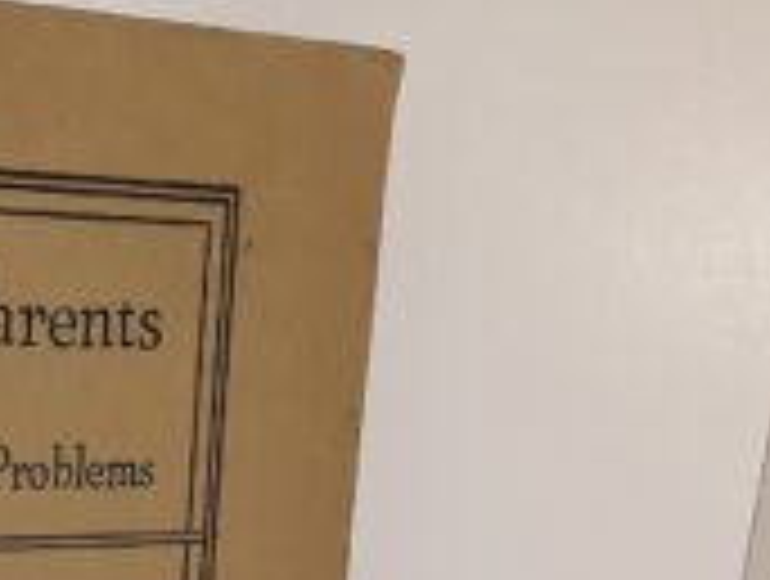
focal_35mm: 98
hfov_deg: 18.8
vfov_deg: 14.3
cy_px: 827
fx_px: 2185
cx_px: -185
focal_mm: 3.7
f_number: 1.7
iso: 40
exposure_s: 1/208
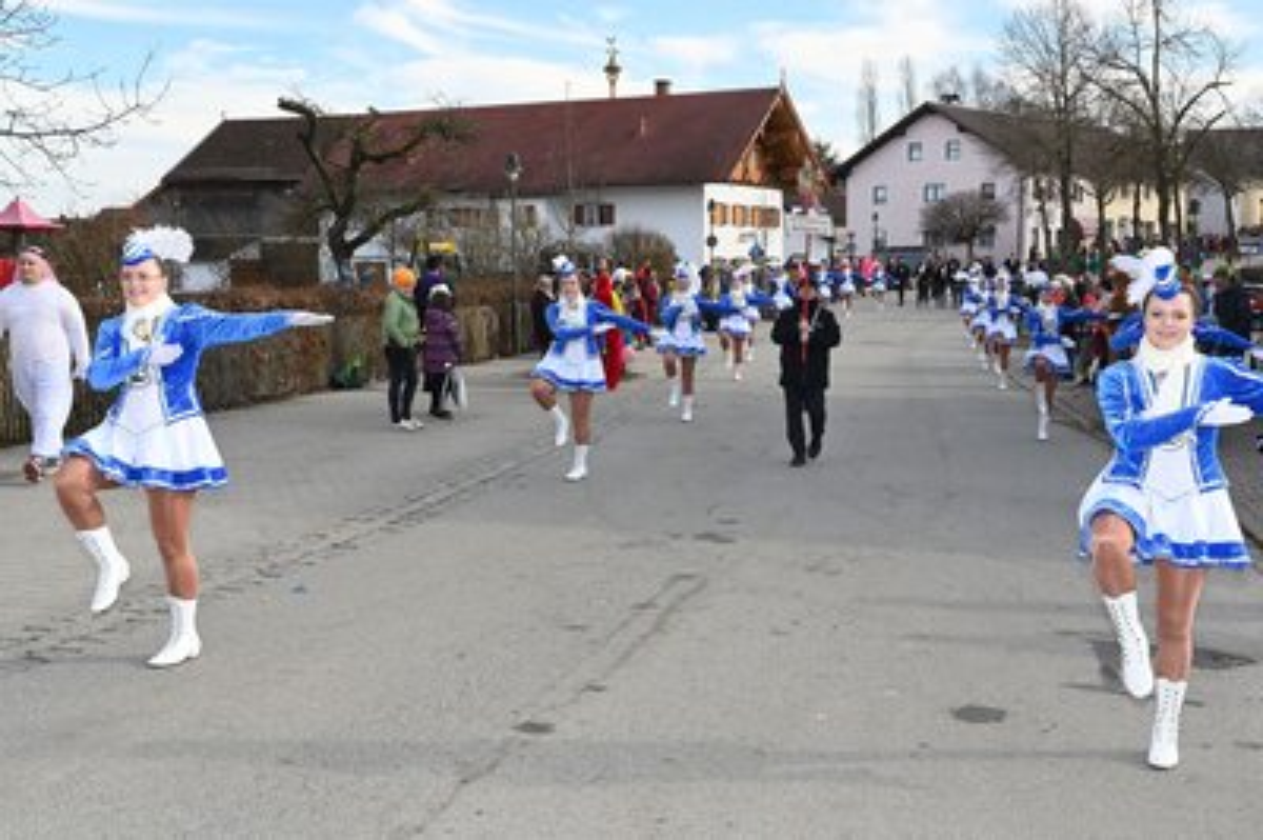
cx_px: 632
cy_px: 420
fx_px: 1542
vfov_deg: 30.5
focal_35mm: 44
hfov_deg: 44.5
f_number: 20
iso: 1000
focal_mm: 44
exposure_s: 1/200
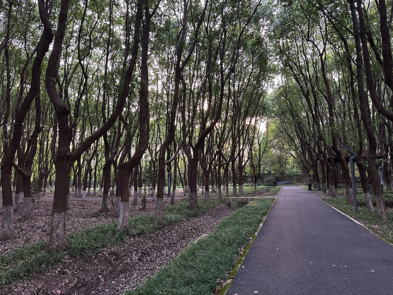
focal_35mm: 24
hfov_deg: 71.6
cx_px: 196
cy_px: 148
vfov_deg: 56.8
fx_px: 272
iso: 250
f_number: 1.78
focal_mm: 6.86
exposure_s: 1/68
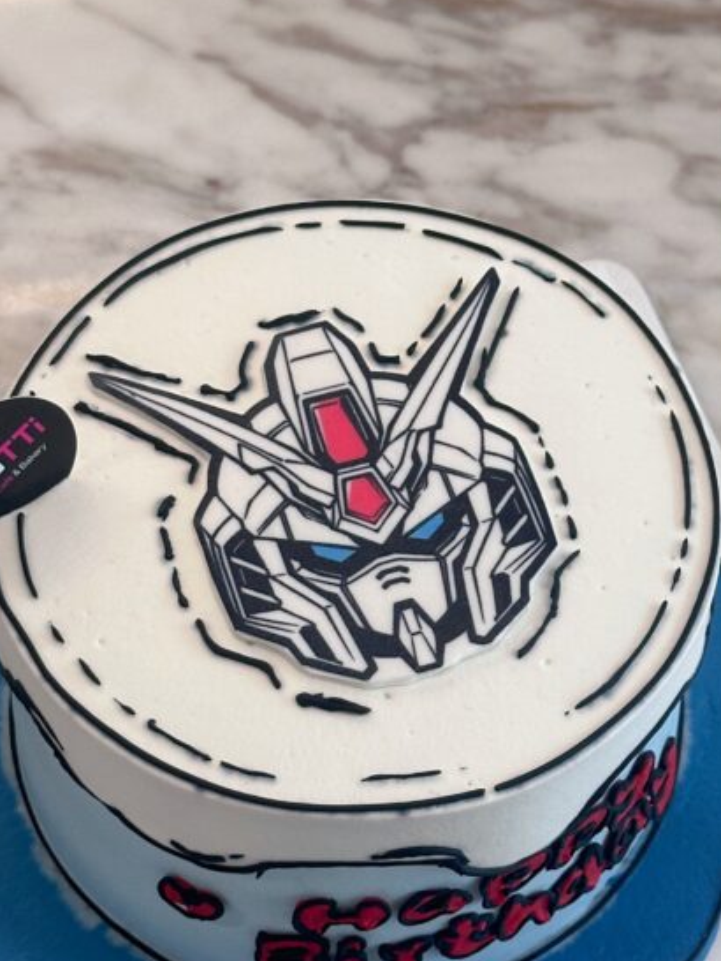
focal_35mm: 90
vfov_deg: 21.7
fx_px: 2497
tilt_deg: -56.8
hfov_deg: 16.4
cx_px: 352
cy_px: 595
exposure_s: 1/50
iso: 160
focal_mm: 6.86
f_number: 1.78
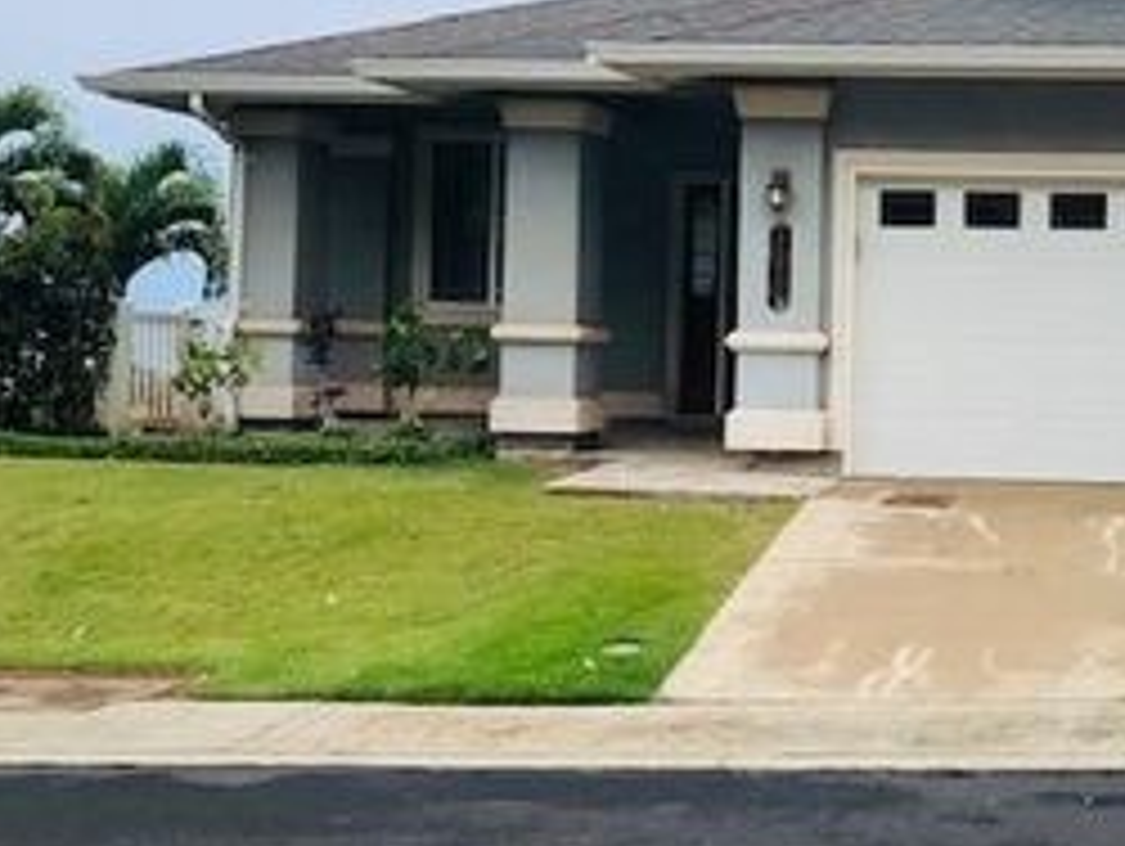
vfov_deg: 26.0
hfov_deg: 32.6
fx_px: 1822
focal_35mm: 56
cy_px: 304
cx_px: 1008
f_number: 1.8
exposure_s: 1/1297
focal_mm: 3.99
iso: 20
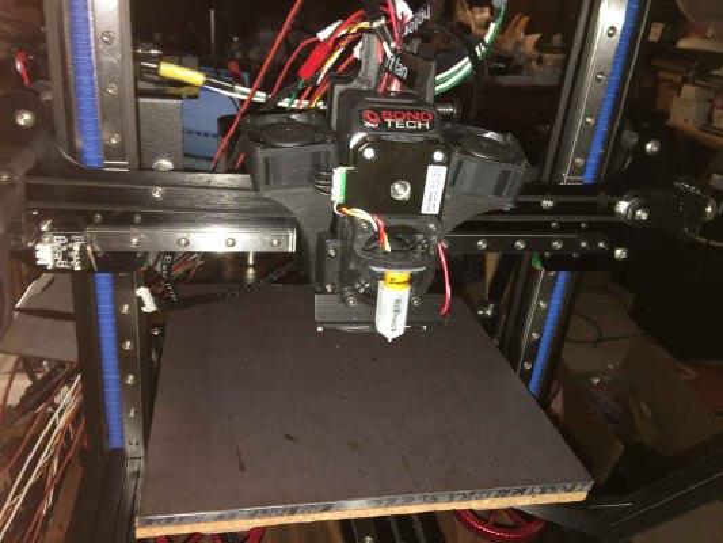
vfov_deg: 48.2
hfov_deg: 61.6
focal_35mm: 29
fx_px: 606
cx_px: 362
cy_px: 272
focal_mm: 4.15
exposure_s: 1/20
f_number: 2.2
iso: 64
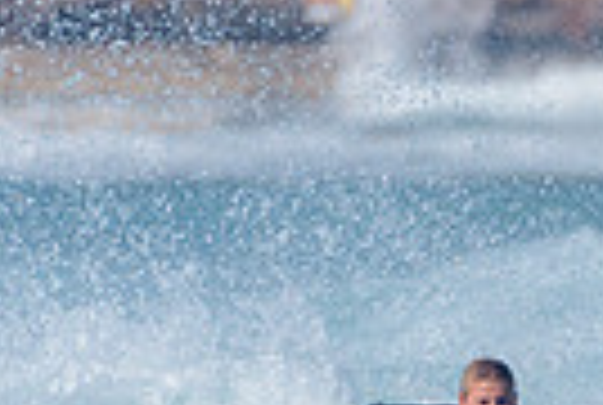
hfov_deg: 0.8
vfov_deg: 0.5
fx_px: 44436
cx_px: 884
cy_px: 521
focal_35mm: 2647
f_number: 5.6
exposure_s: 1/2000
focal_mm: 500
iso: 140
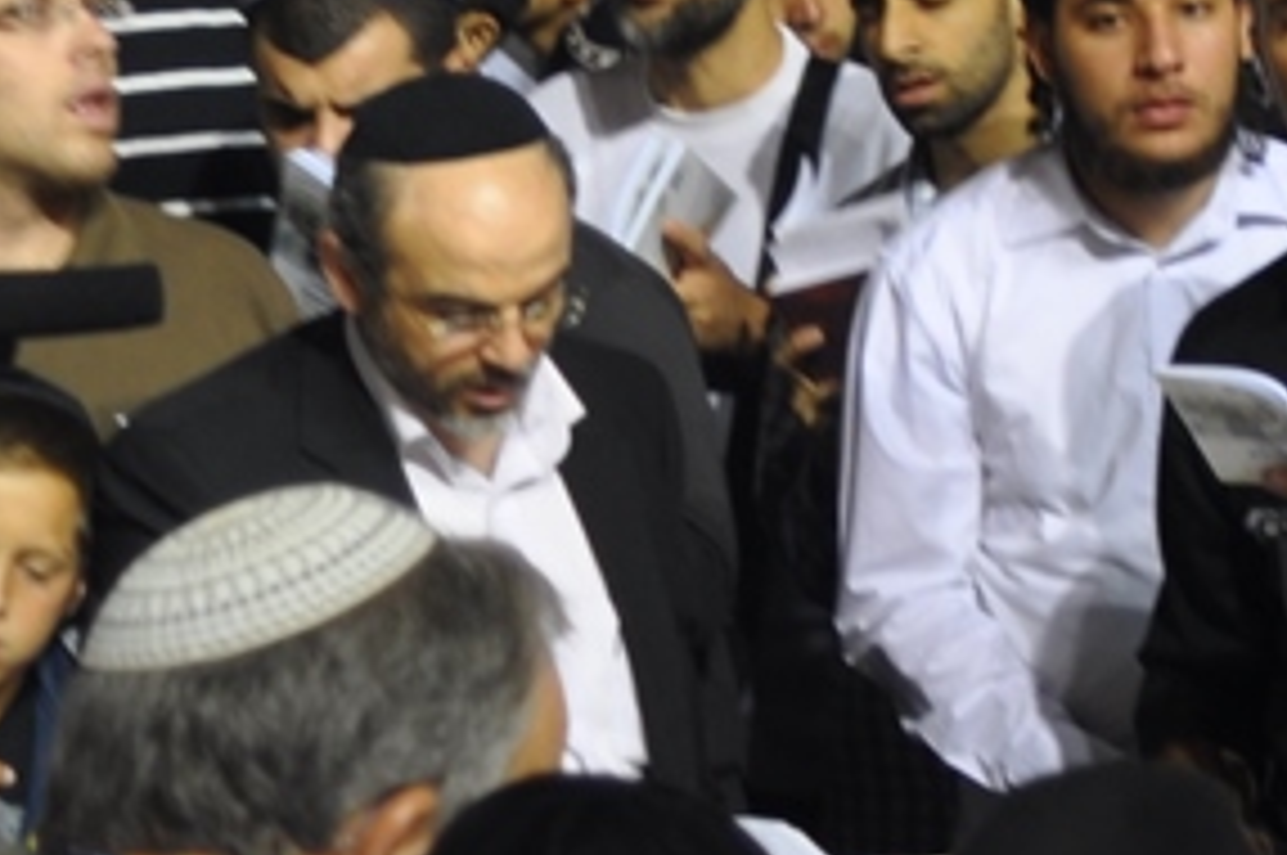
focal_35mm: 189
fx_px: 6749
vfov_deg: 7.2
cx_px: 2812
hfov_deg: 9.9
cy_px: 450
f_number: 3.5
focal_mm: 28
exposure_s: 1/25
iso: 200
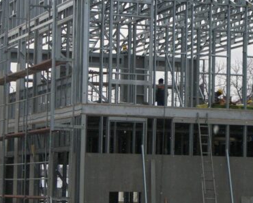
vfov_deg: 9.5
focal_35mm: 162
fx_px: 1213
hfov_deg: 11.9
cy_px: 83
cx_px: 175
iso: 178
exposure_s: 1/500
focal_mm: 13.7
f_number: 4.6
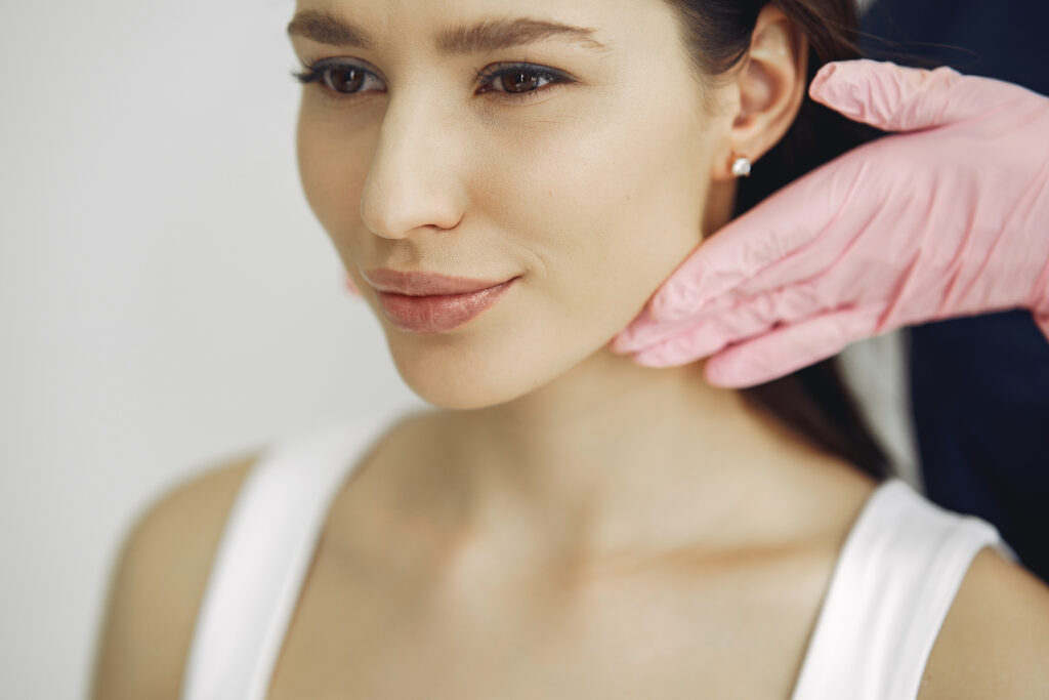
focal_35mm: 85
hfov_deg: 23.9
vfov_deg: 16.1
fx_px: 2477
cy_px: 350
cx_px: 524
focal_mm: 85
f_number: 2.2
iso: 160
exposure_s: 1/250
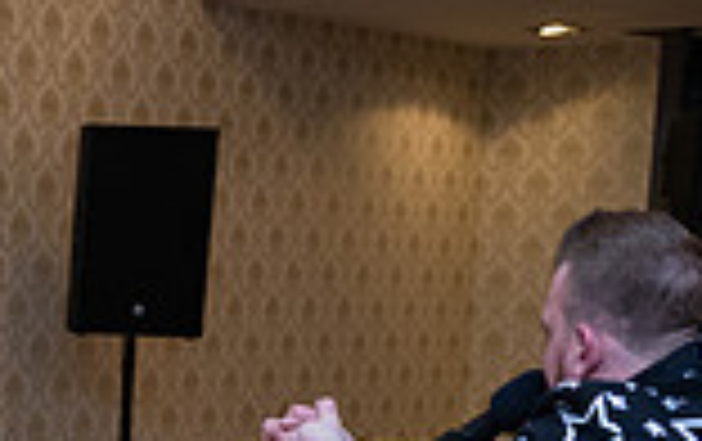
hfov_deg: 16.0
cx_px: -292
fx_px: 2318
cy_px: 754
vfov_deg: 10.3
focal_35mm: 121
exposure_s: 1/160
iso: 1000
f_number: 3.5
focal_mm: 32
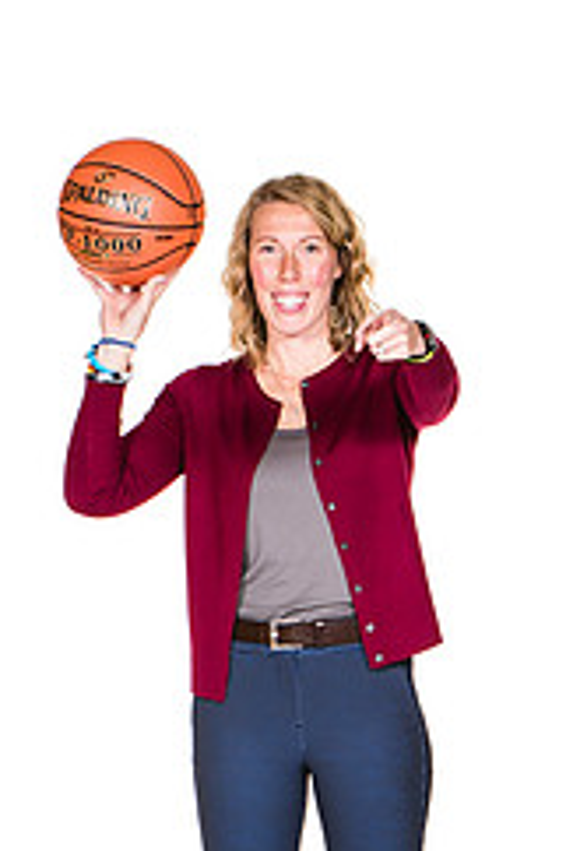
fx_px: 5408
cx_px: 250
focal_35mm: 229
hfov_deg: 6.0
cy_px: 608
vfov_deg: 9.0
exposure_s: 1/160
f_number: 6.3
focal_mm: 82
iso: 200
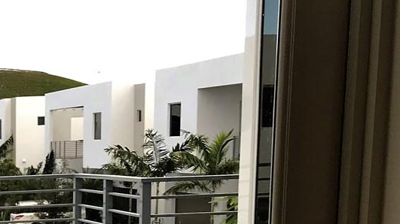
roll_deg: +1.5
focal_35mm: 92
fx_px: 975
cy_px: 327
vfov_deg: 12.5
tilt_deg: -9.2
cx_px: -173
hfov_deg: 20.4
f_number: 1.8
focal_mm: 3.99
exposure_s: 1/149
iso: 20
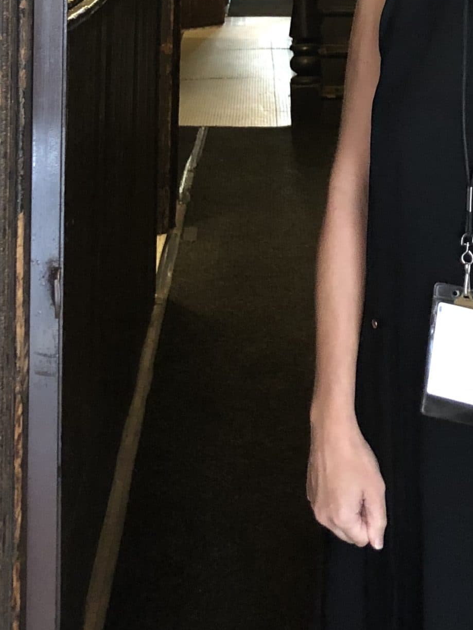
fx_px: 1421
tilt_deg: -1.0
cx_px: 404
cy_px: -76
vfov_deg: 23.4
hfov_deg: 18.7
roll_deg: -0.2
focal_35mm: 78
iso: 100
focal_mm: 3.99
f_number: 1.8
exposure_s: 1/4
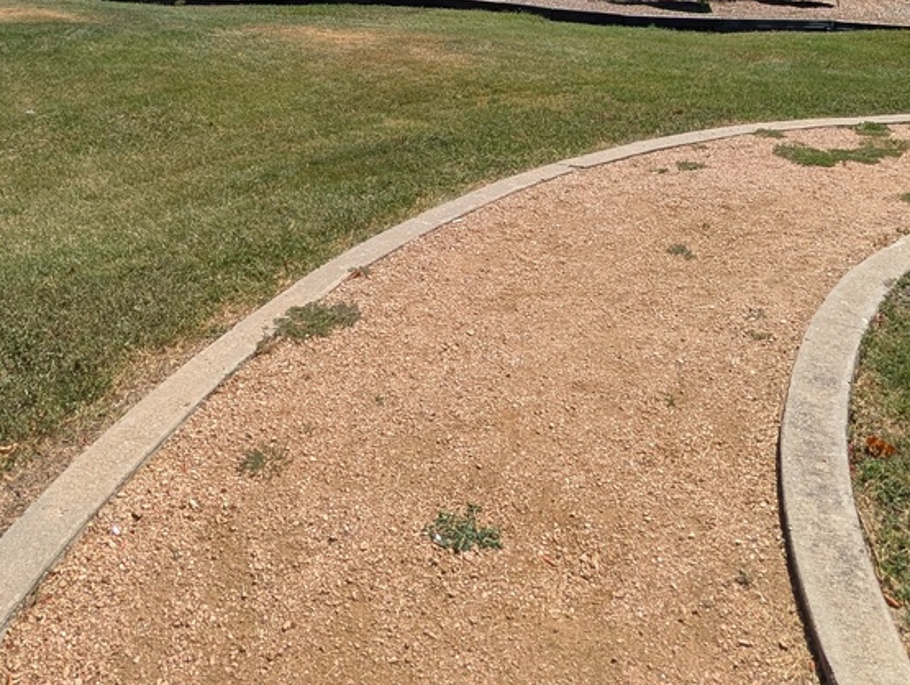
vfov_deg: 36.3
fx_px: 816
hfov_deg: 58.2
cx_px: 423
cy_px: -118
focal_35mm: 31
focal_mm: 2.02
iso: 54
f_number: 1.7
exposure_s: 1/3247
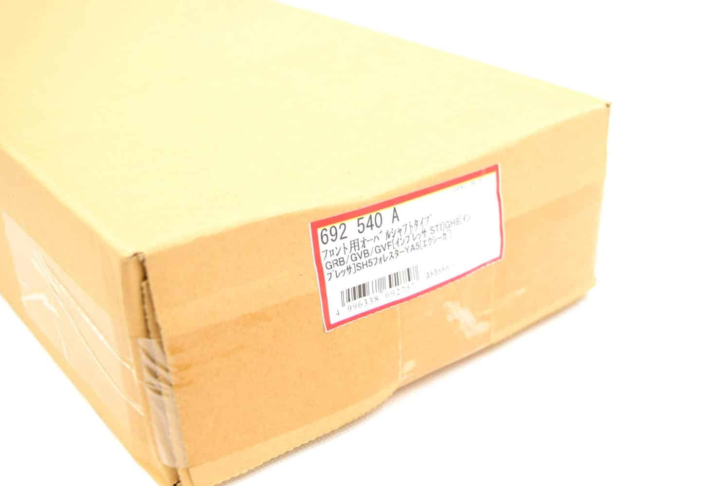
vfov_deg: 29.9
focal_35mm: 45
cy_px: 243
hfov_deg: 43.6
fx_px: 911
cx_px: 364
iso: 400
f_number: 5.6
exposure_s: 1/125
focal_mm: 30
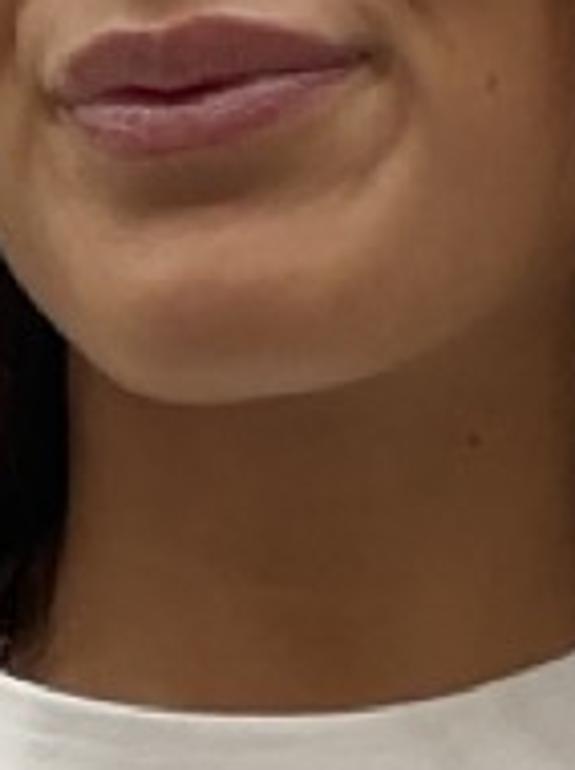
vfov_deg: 5.3
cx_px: 279
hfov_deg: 4.2
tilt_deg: -7.4
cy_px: 2549
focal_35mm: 351
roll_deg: -4.1
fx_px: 7791
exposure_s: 1/122
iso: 64
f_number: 2
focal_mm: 6
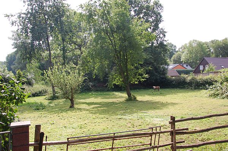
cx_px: 114
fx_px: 209
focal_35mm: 33
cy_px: 76
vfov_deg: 39.9
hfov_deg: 57.3
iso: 200
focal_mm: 22
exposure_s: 1/160
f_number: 6.3
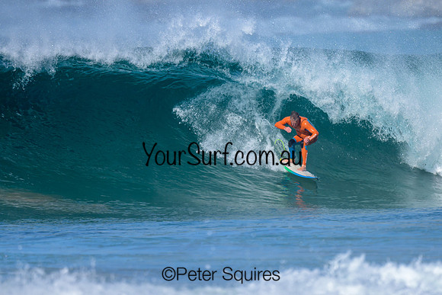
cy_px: 137
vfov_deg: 1.3
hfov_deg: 1.9
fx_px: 13508
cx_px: 232
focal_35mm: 1100
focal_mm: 800
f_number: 6.3
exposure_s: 1/2000
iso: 250
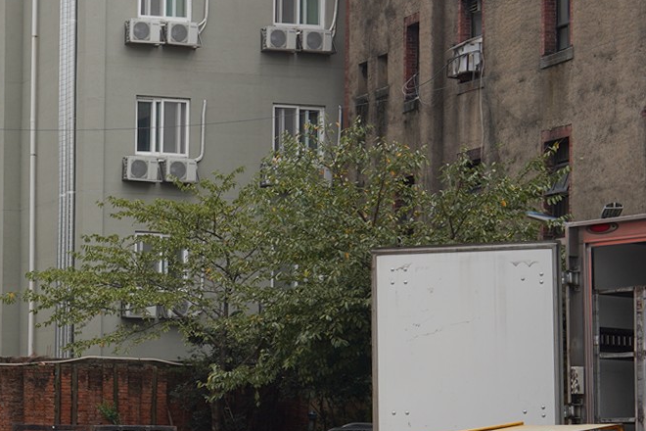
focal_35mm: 106
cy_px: 342
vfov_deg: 12.9
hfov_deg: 18.3
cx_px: -129
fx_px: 1902
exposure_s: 1/100
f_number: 11
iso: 200
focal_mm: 35
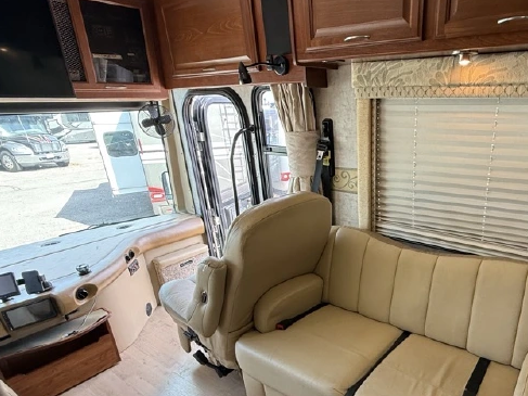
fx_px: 351
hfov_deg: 70.9
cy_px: 251
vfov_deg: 58.0
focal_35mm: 23
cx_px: 369
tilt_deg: -22.6
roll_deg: +0.0
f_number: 2.2
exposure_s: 1/99
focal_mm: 2.22
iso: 125
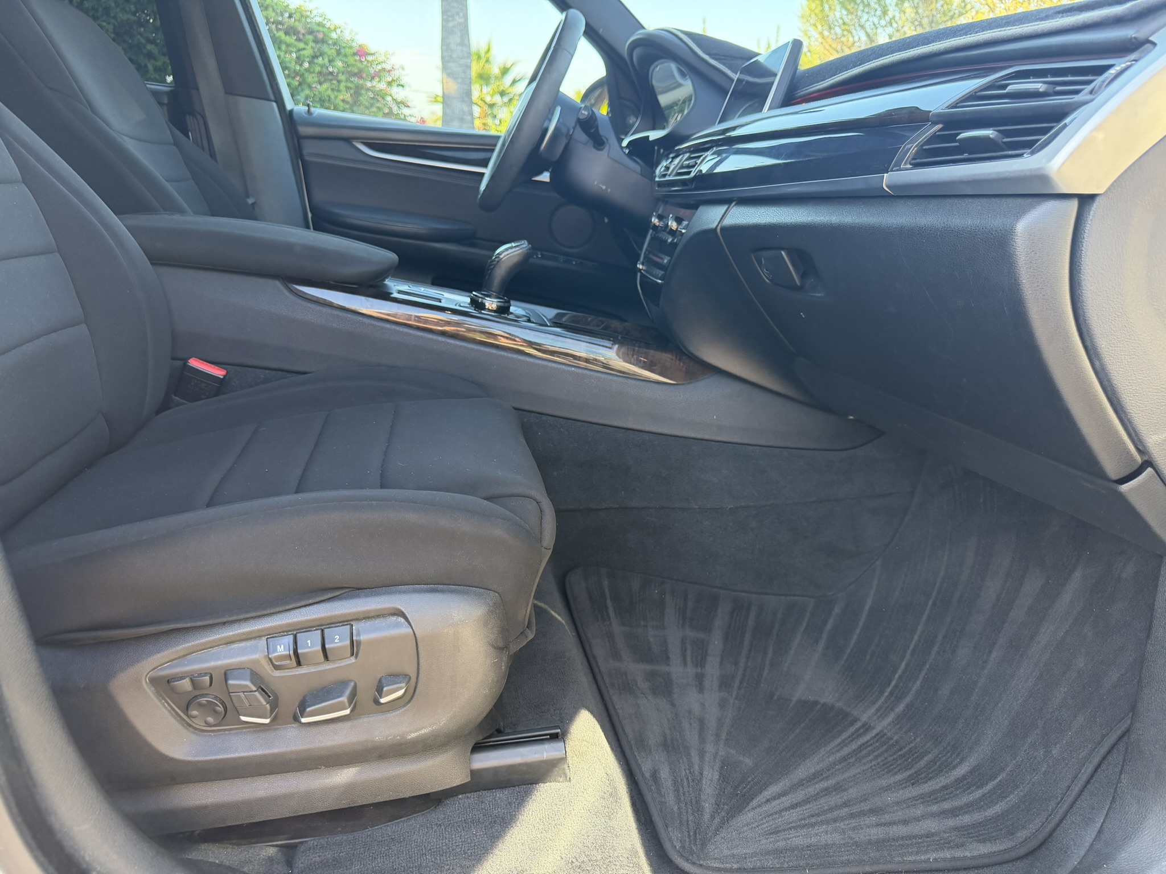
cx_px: 583
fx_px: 808
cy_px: 437
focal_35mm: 24
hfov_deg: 71.6
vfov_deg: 56.8
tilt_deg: -19.8
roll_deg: +0.3
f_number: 1.78
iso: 200
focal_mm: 6.76
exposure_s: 1/193
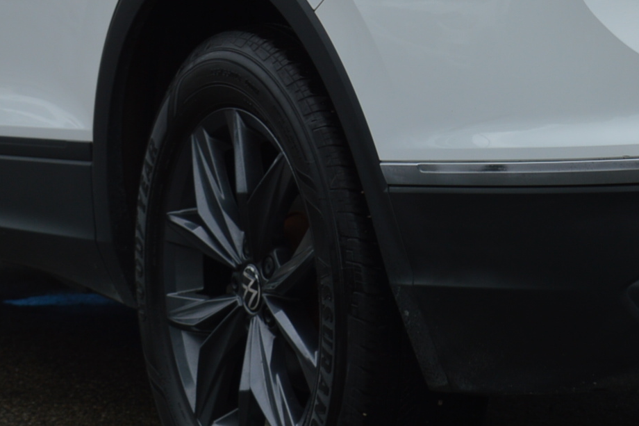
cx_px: 565
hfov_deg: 13.8
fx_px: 2609
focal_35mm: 147
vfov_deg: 9.2
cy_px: -51
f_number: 8
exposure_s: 1/250
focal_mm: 30
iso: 100
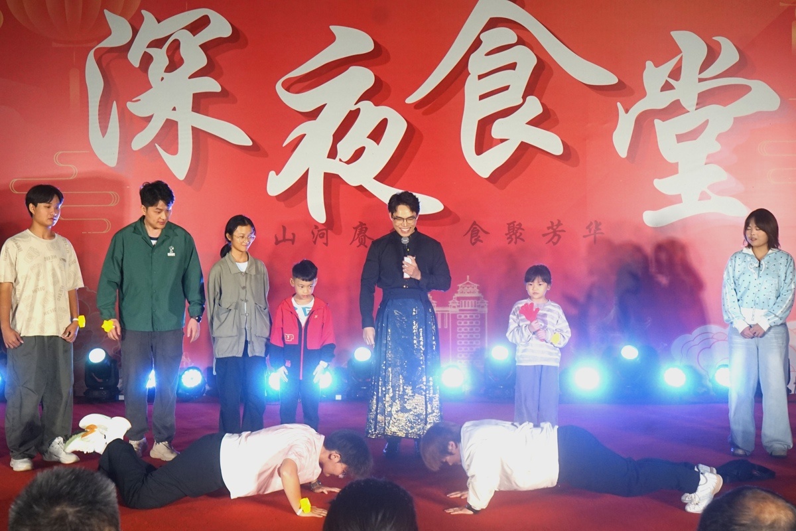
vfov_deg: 28.1
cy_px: 266
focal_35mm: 48
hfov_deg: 41.1
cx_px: 398
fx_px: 1061
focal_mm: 32
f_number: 6.3
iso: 800
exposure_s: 1/80
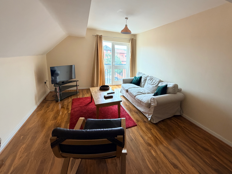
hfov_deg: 94.0
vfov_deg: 77.8
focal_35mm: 16
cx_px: 131
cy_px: 76
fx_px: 107
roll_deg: -2.9
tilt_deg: -10.0
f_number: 2.2
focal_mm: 2.22
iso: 320
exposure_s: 1/71
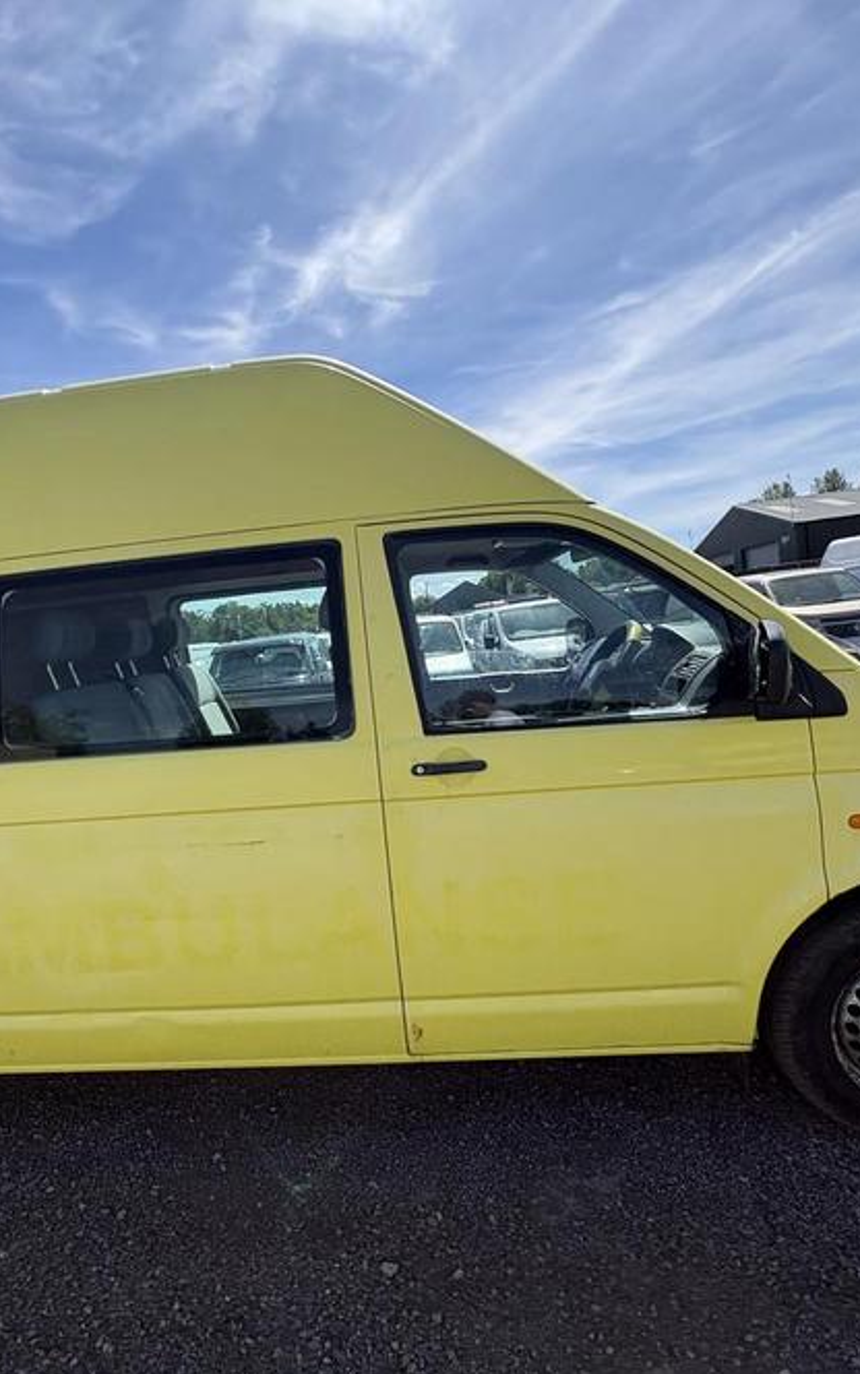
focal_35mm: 20
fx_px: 750
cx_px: 343
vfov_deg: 85.0
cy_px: 692
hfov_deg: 59.2
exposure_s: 1/1449
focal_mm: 2.22
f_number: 2.2
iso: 40
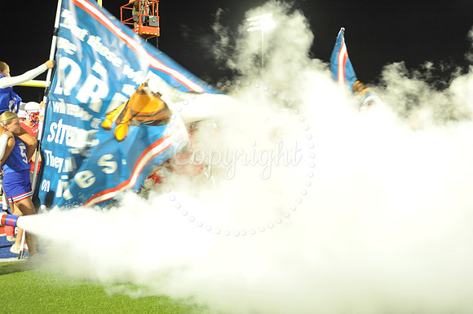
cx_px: 236
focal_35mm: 50
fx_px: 657
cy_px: 157
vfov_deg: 27.0
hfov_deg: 39.6
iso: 2000
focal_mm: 50
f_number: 5.6
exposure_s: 1/60
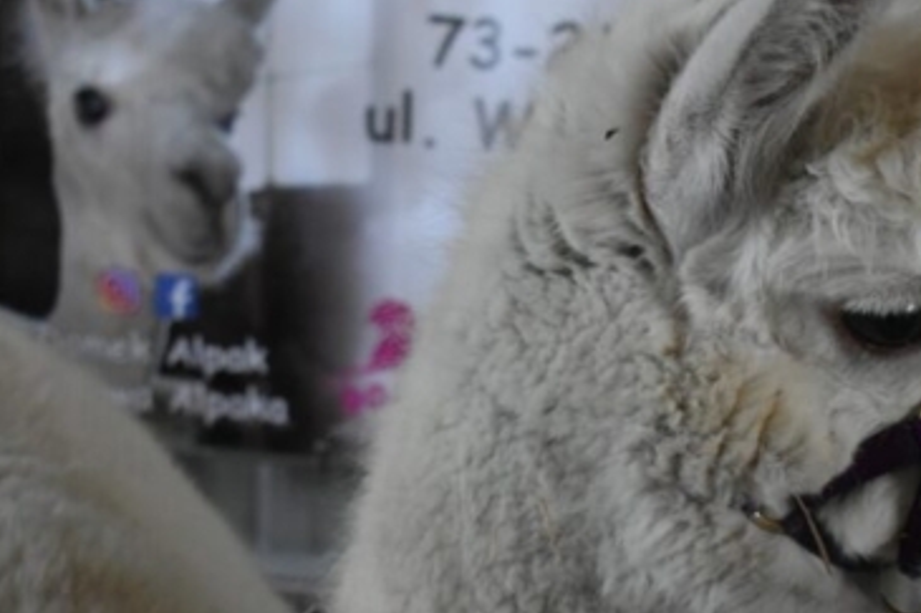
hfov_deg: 25.6
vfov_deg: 17.2
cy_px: 388
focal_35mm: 79
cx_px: 595
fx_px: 2020
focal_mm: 30
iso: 2500
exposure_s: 1/500
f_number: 4.2
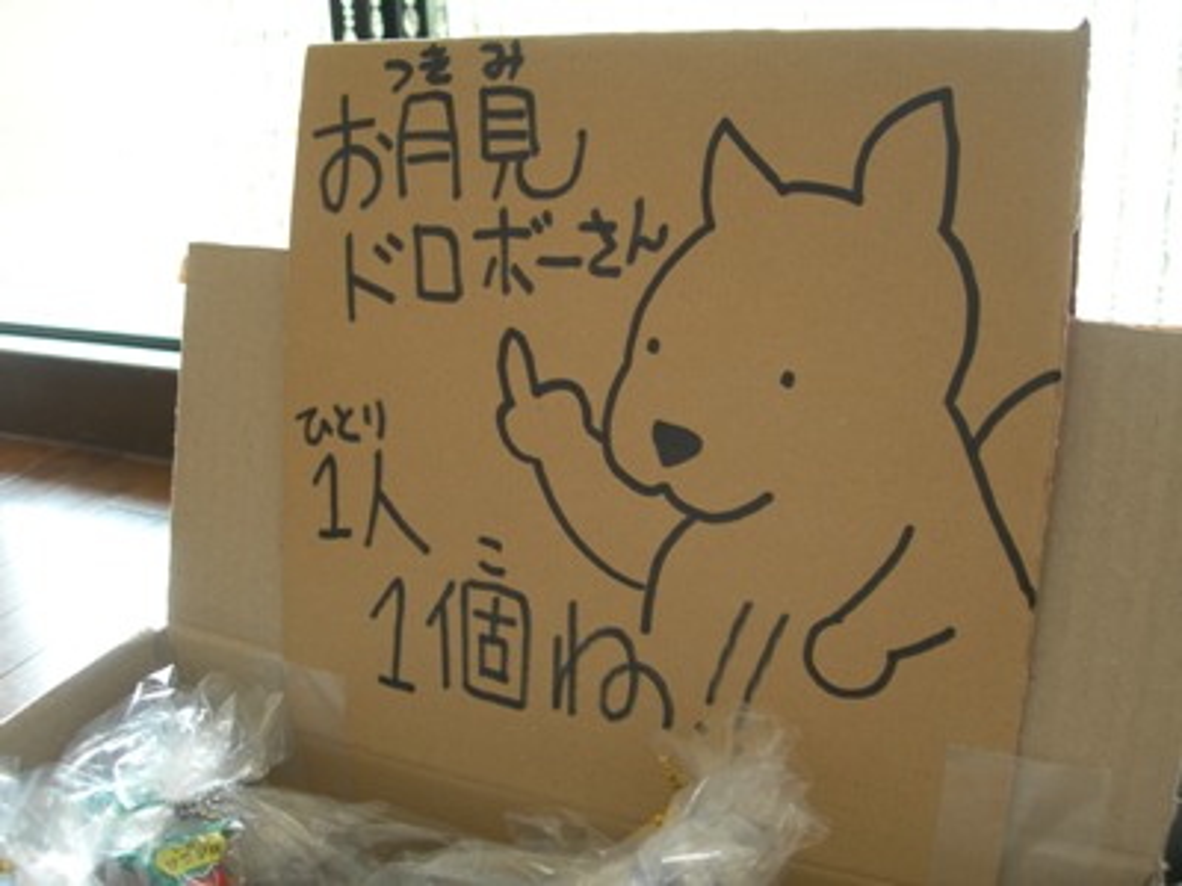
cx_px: 591
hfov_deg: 49.0
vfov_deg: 37.7
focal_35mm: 38
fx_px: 1298
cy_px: 443
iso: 50
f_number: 2.8
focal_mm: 7.8
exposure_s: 1/12.5
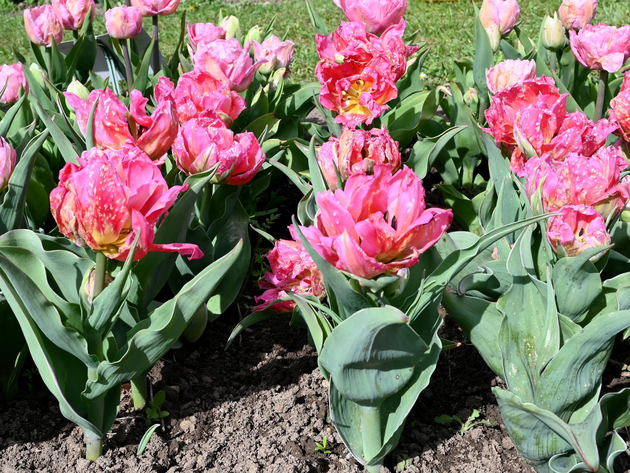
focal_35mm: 38
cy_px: 237
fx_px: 683
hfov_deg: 49.5
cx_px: 292
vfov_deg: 38.1
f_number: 16
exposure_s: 1/60
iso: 125
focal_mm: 34.5
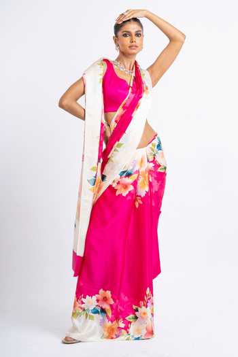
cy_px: 178
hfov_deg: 16.1
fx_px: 843
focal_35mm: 85
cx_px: 119
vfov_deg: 23.9
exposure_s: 1/160
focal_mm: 85
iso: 200
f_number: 13
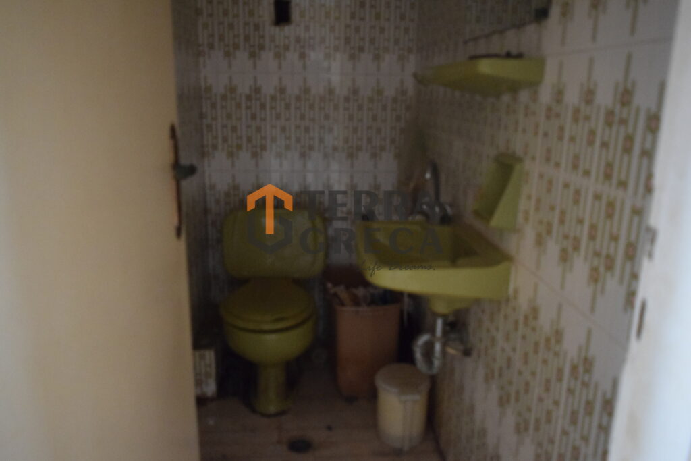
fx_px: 518
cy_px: 230
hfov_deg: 67.4
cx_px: 346
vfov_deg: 47.9
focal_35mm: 27
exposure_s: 1/60
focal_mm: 18
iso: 4500
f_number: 3.5
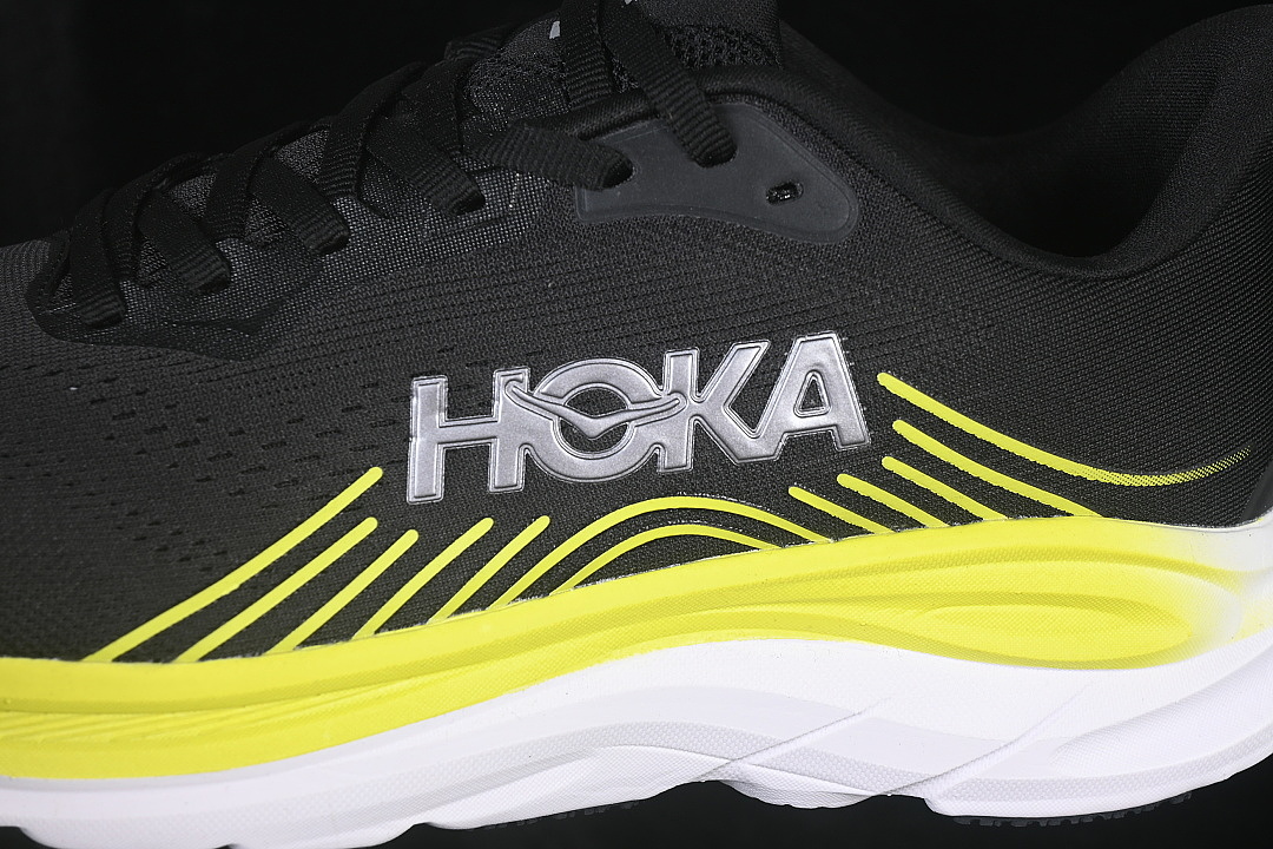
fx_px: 2652
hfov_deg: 27.0
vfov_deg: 18.2
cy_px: 424
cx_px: 636
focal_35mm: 75
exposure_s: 1/60
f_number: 6.3
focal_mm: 50
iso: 160
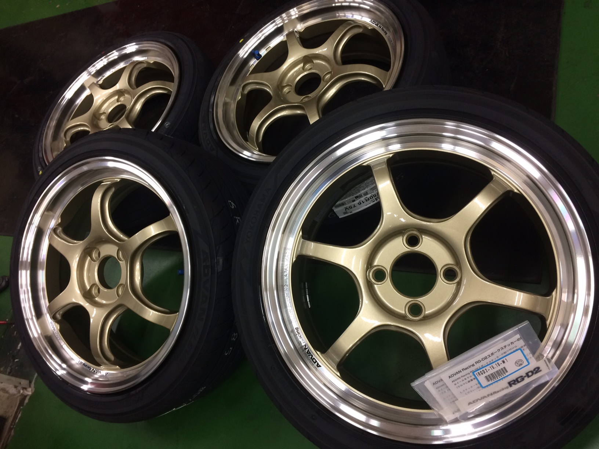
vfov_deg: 48.2
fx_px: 502
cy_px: 224
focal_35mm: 29
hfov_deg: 61.7
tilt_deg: -50.1
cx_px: 300
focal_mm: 4.15
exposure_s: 1/30
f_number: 2.2
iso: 80
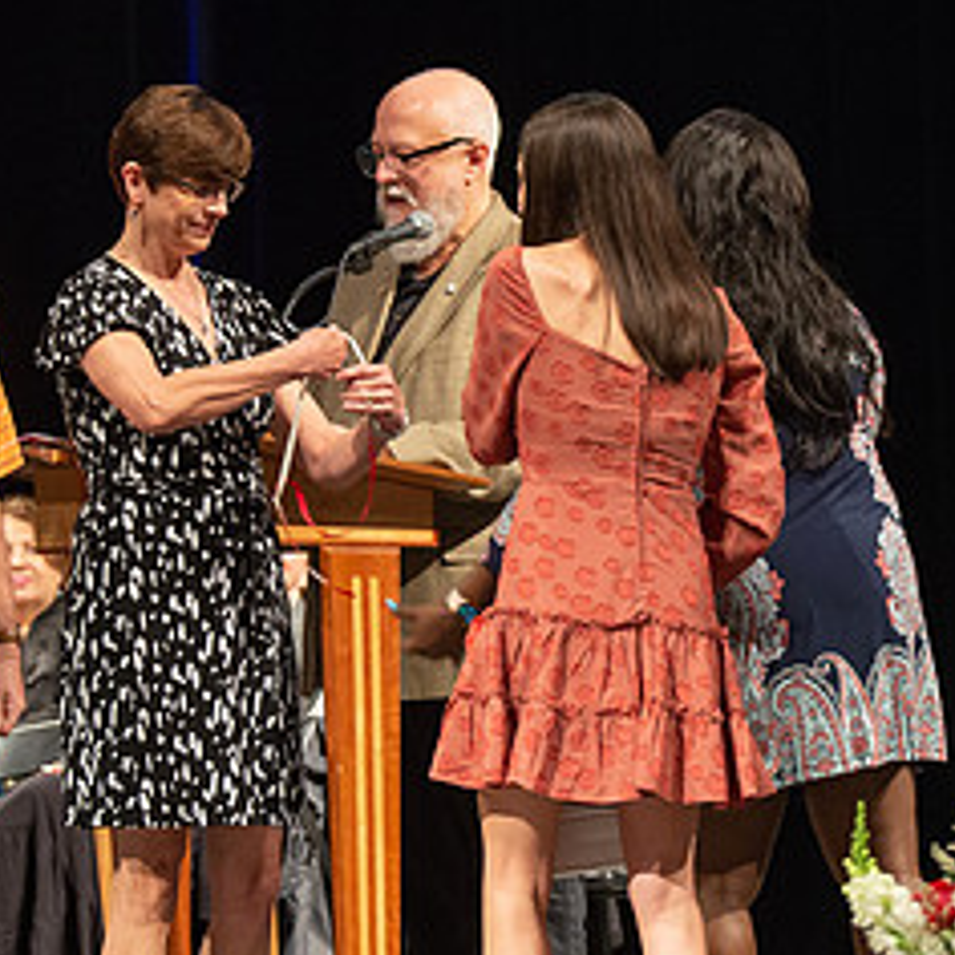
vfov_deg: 6.9
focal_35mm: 255
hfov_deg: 6.9
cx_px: 611
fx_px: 7959
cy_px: 570
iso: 1600
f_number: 4
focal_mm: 100
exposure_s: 1/100
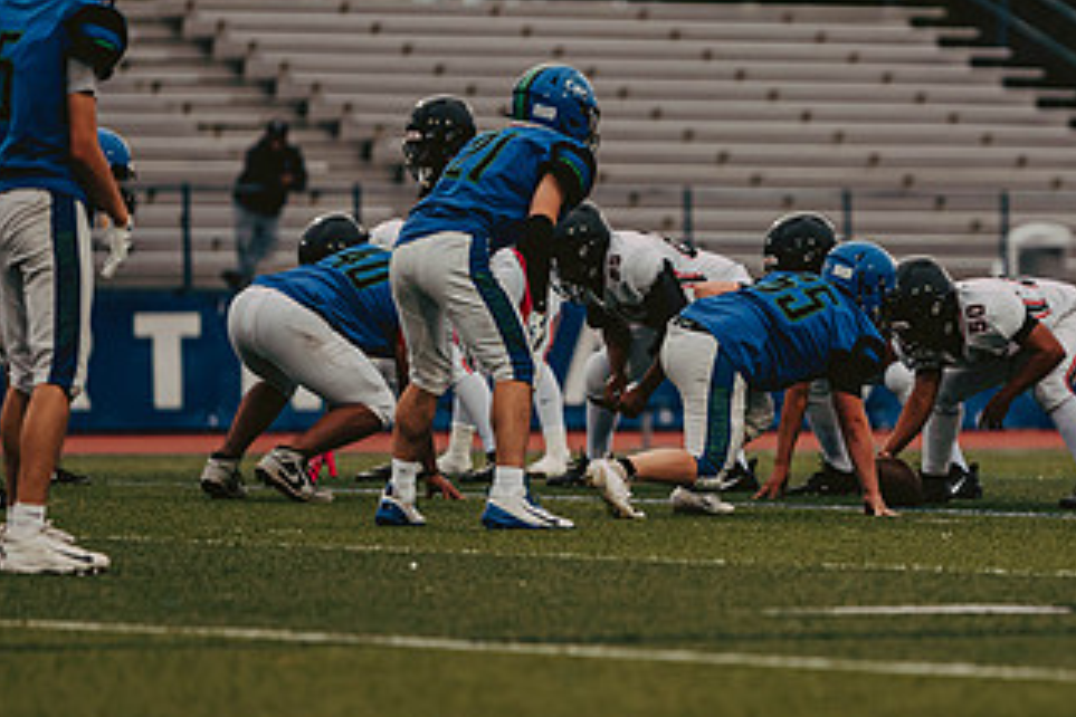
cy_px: 290
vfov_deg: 3.8
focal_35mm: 365
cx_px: 821
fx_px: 10909
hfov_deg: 5.6
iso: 800
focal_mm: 200
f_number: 3.2
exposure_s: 1/1000
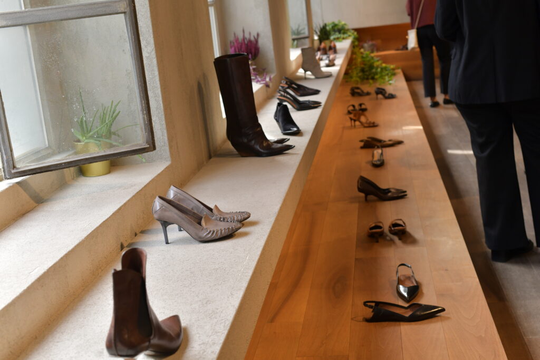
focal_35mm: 50
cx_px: 270
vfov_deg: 27.0
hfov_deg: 39.6
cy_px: 180
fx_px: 750
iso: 800
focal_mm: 50
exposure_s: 1/200
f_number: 6.3
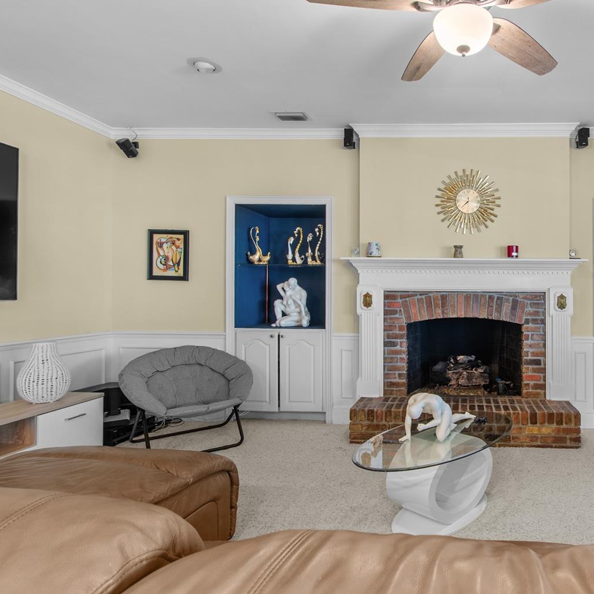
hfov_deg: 70.7
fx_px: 388
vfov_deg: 74.8
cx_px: 432
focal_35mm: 20
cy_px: 303
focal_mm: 10
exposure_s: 13
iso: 100
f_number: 7.1
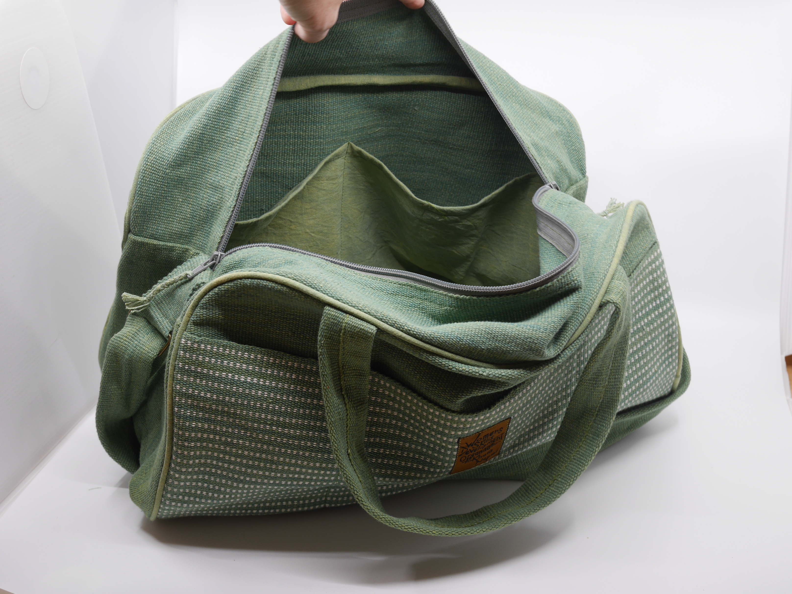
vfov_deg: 30.3
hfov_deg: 39.7
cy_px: 297
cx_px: 396
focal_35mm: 48
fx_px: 1098
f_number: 5
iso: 200
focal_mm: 24
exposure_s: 1/60
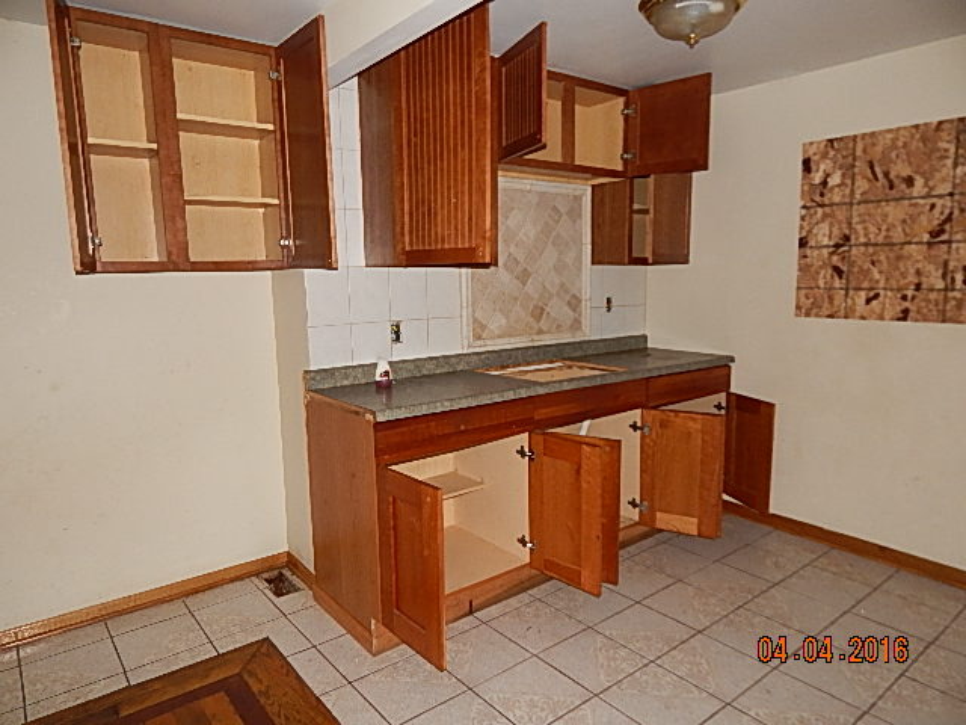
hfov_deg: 73.9
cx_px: 483
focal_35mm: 23
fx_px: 642
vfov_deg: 58.9
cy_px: 362
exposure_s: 1/30
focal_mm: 4
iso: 200
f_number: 3
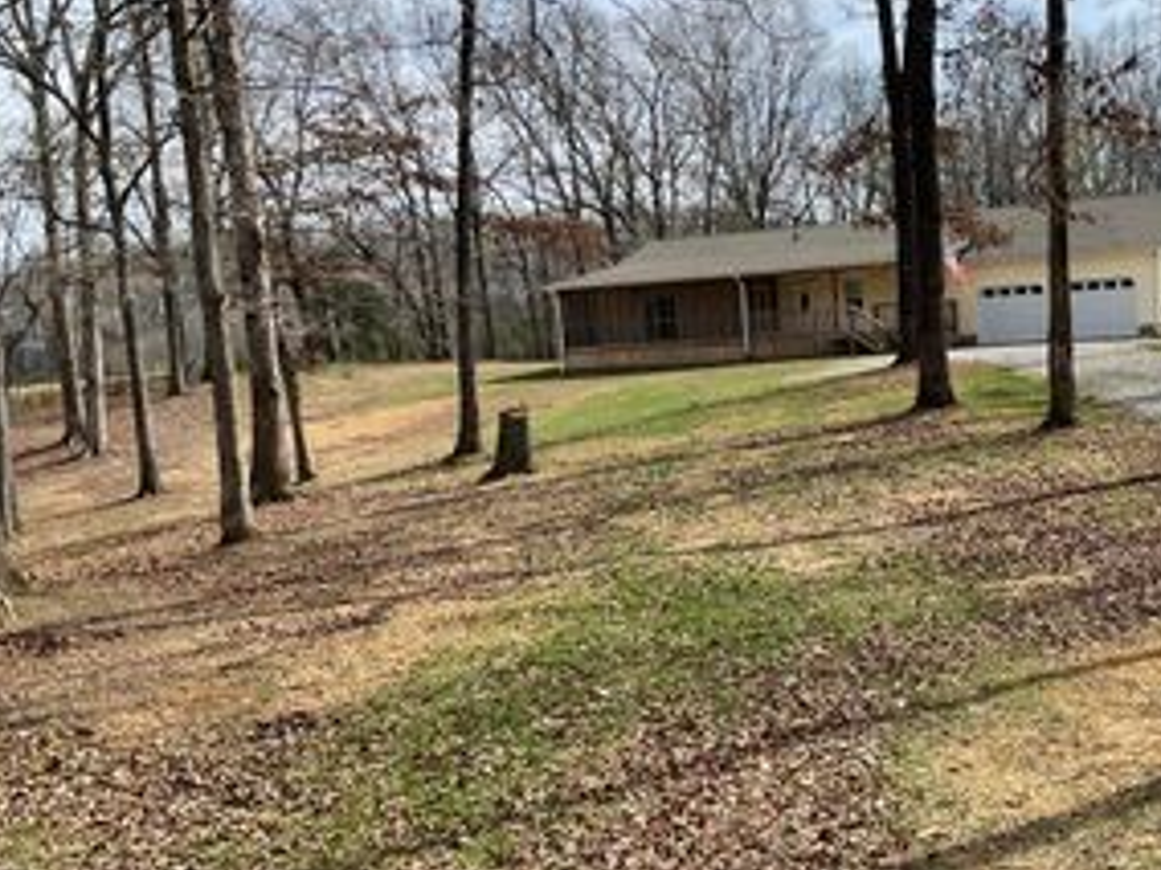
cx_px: 887
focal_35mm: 51
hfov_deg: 36.5
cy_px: 537
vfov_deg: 28.5
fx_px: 1711
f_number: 1.8
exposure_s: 1/1377
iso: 16
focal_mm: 3
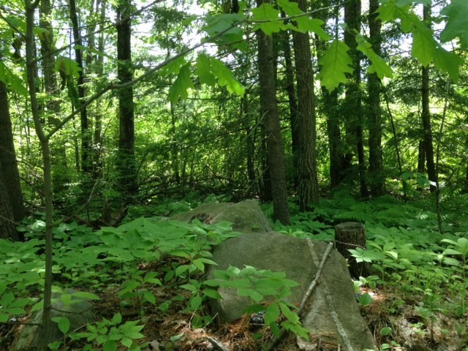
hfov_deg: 55.4
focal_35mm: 33
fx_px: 446
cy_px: 176
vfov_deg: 42.9
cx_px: 234
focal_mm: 4.12
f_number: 2.4
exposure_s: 1/120
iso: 80
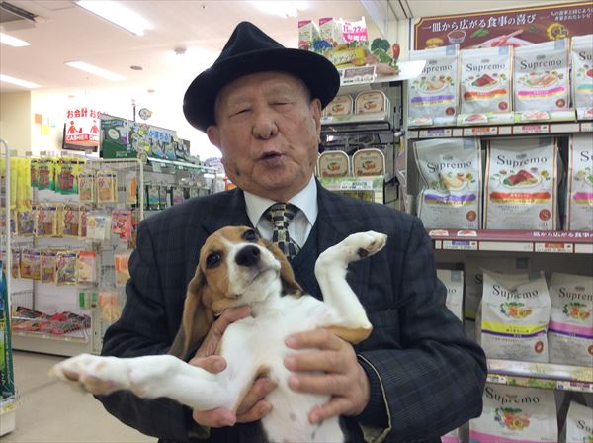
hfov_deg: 56.9
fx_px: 547
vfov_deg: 44.0
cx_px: 296
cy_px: 222
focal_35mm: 32
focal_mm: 3.3
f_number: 2.4
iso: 40
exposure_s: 1/24
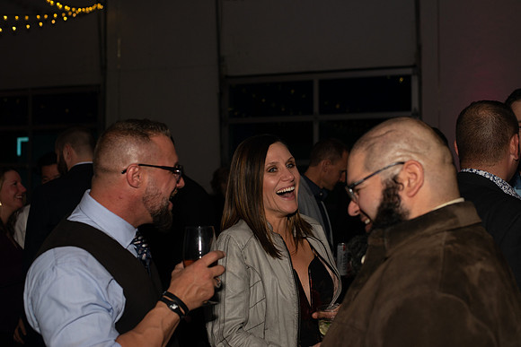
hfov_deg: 39.6
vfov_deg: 27.0
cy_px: 174
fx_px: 724
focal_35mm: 50
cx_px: 260
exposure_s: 1/80
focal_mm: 50
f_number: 3.5
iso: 320
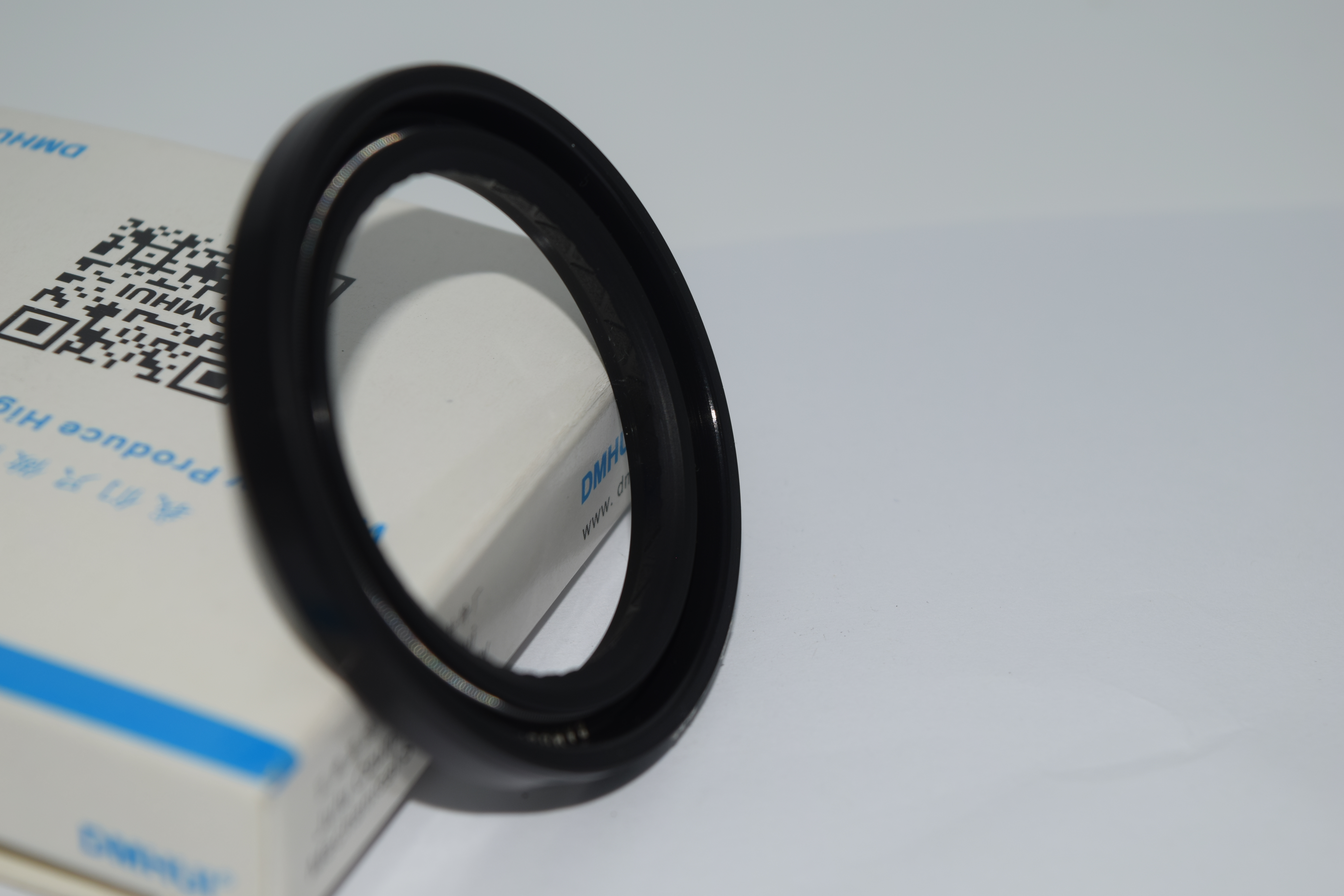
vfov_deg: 16.6
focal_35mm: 82
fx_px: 3080
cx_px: 672
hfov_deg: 24.6
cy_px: 448
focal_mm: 55
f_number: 8
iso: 100
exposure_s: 1/60
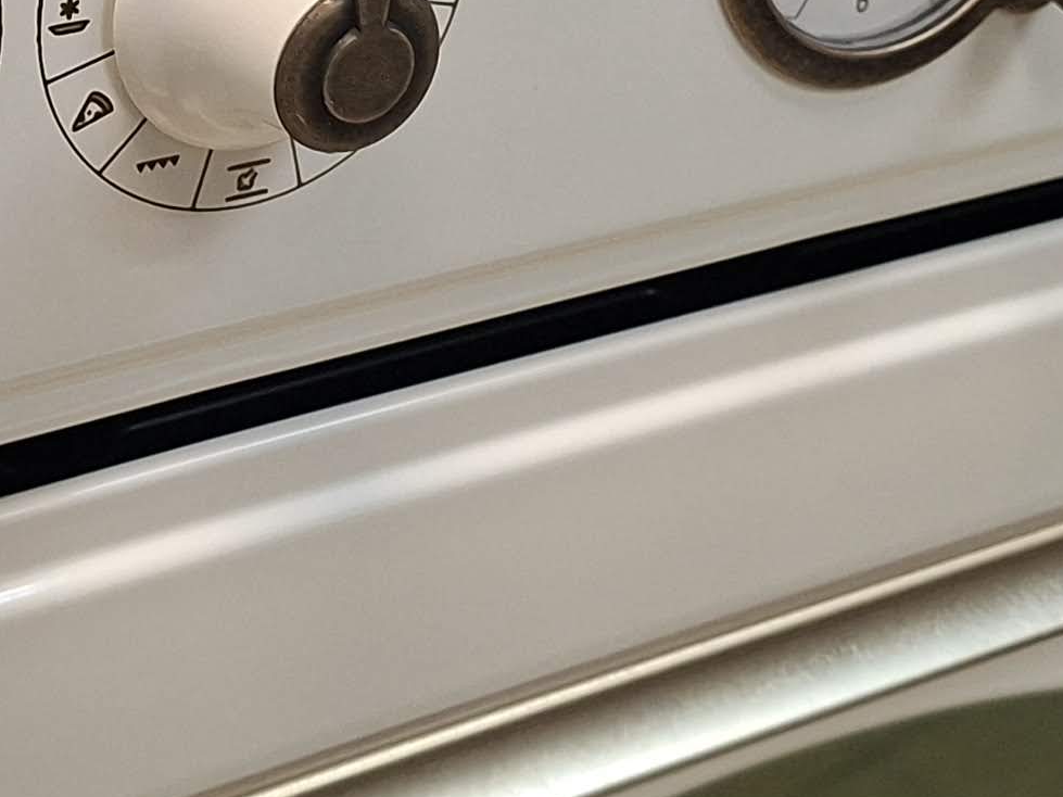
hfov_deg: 20.7
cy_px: -166
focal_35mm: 94
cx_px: 294
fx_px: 2886
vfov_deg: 15.2
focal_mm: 5.54
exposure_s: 1/100
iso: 320
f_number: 1.8
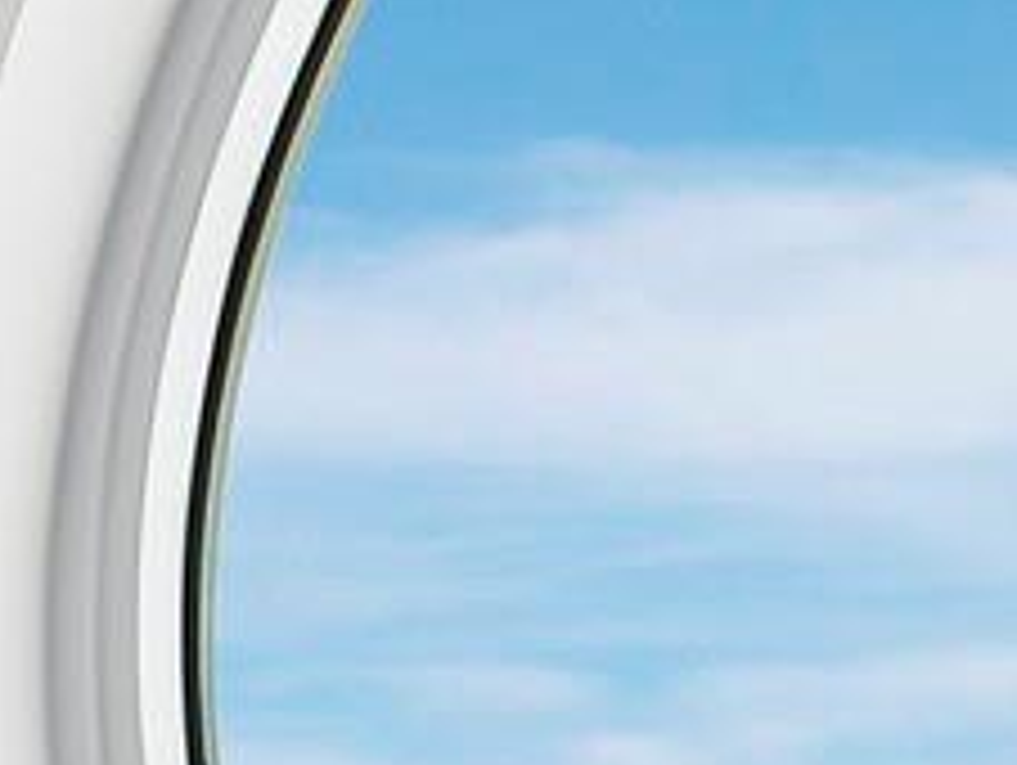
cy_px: 1179
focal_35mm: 99
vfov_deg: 14.0
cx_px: -1197
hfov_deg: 14.9
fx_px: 2912
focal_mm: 7
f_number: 11
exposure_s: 1/10
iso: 400
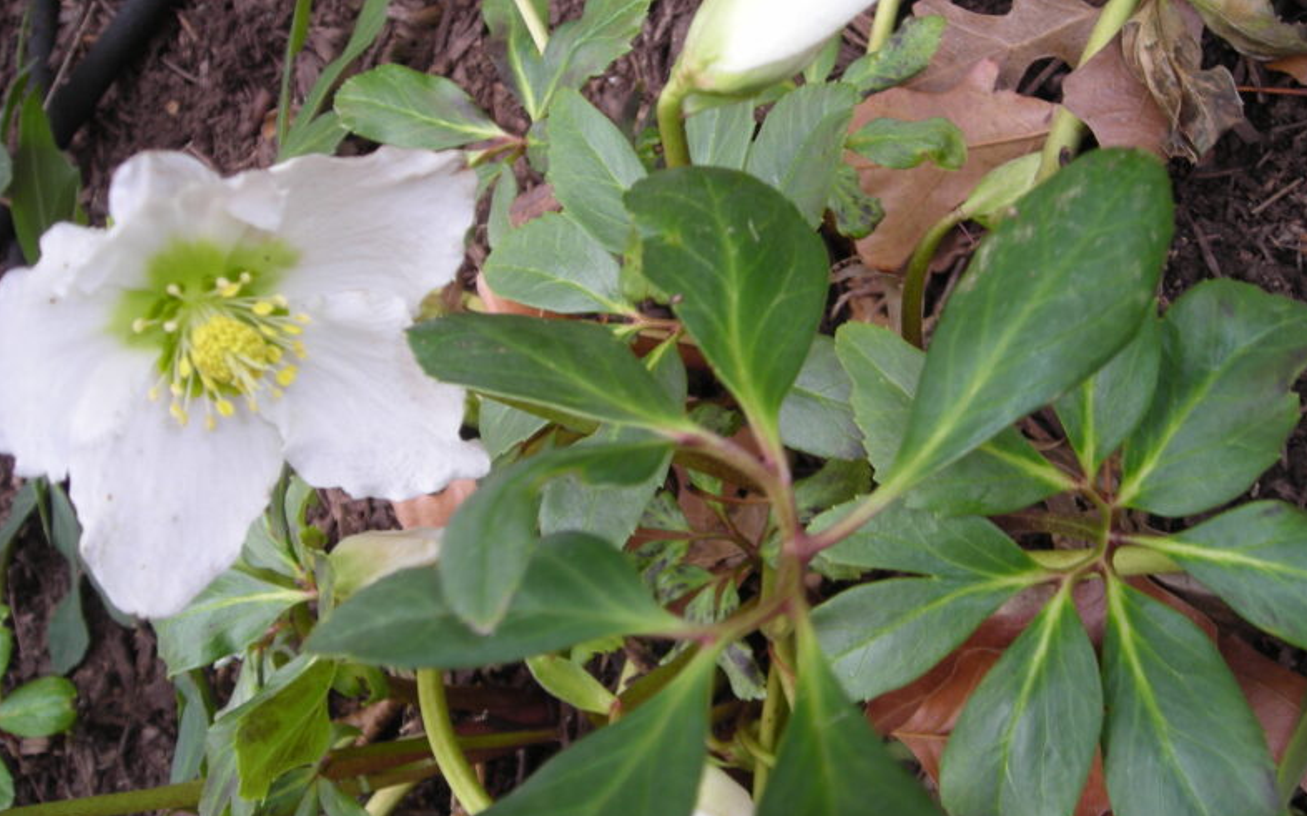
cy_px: 337
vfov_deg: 31.2
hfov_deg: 48.2
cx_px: 662
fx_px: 1460
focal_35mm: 41
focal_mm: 6.3
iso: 50
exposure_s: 1/30
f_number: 3.2
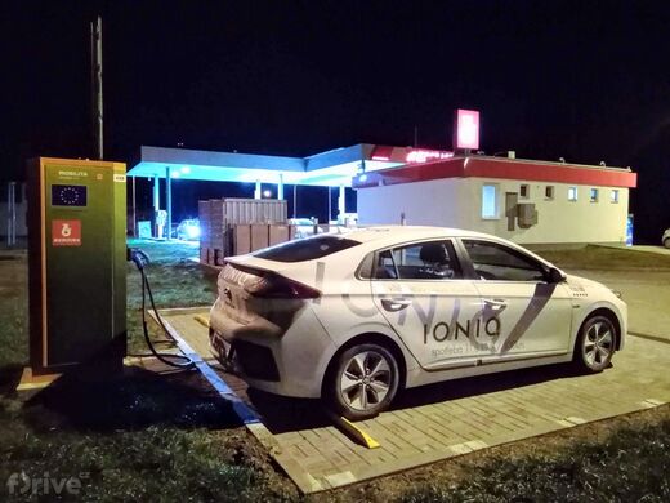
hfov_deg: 67.3
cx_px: 335
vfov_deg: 53.1
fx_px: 503
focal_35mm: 26
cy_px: 252
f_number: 2.2
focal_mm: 3.46
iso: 2791
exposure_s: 1/12
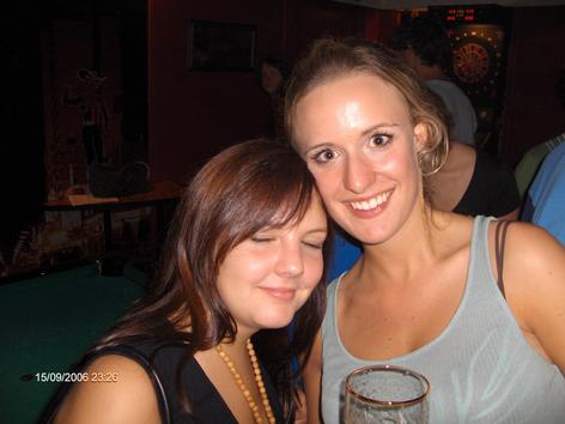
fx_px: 571
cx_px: 282
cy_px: 212
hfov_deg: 52.6
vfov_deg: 40.7
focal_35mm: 35
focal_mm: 5.8
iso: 100
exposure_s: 1/60
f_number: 2.6
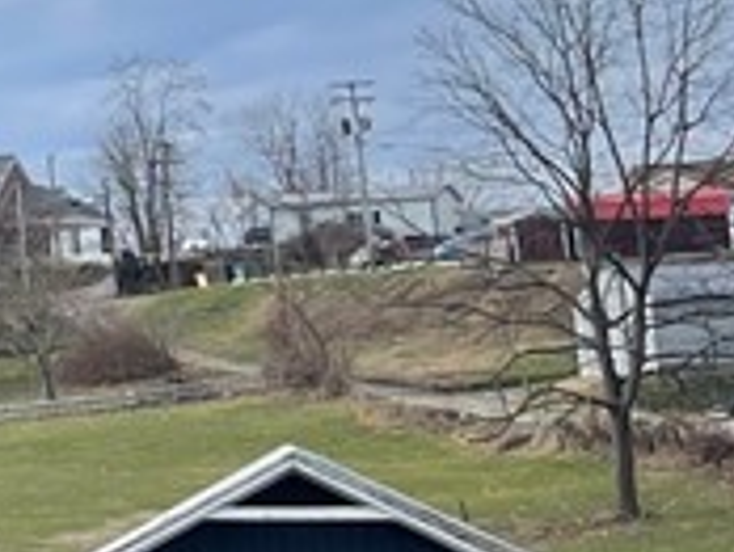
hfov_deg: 10.3
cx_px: -1379
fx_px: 3121
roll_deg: +1.8
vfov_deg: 10.1
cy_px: 59
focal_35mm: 147
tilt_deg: +7.9
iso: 32
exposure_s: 1/1534
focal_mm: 5.1
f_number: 1.6
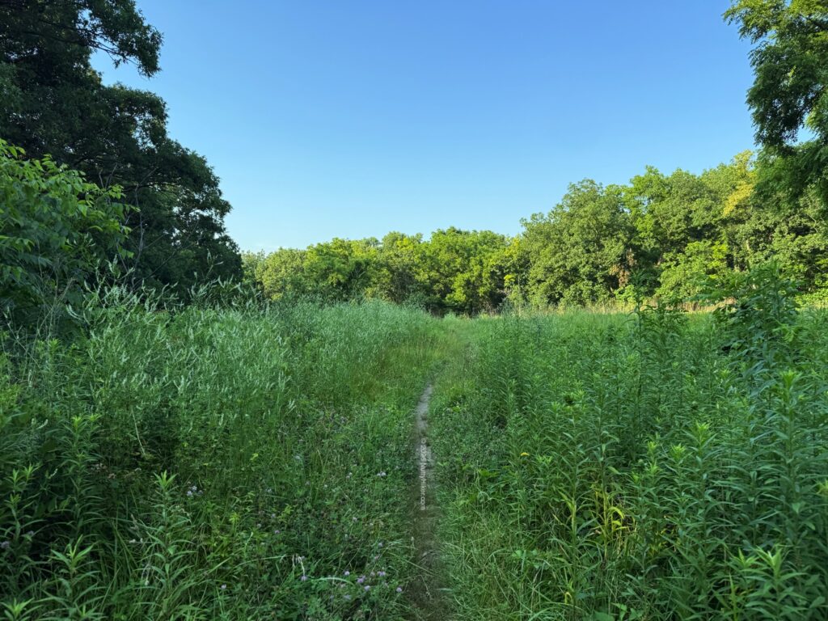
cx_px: 414
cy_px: 310
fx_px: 574
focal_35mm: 24
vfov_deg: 56.8
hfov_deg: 71.6
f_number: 1.78
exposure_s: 1/1032
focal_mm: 6.76
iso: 80
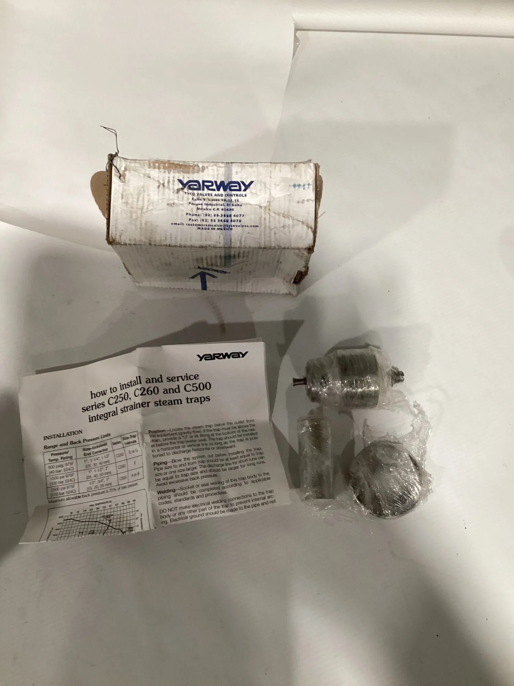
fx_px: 614
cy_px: 343
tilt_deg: -71.0
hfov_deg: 45.4
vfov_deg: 58.4
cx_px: 257
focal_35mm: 31
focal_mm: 3.3
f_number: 2.4
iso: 250
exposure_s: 1/40
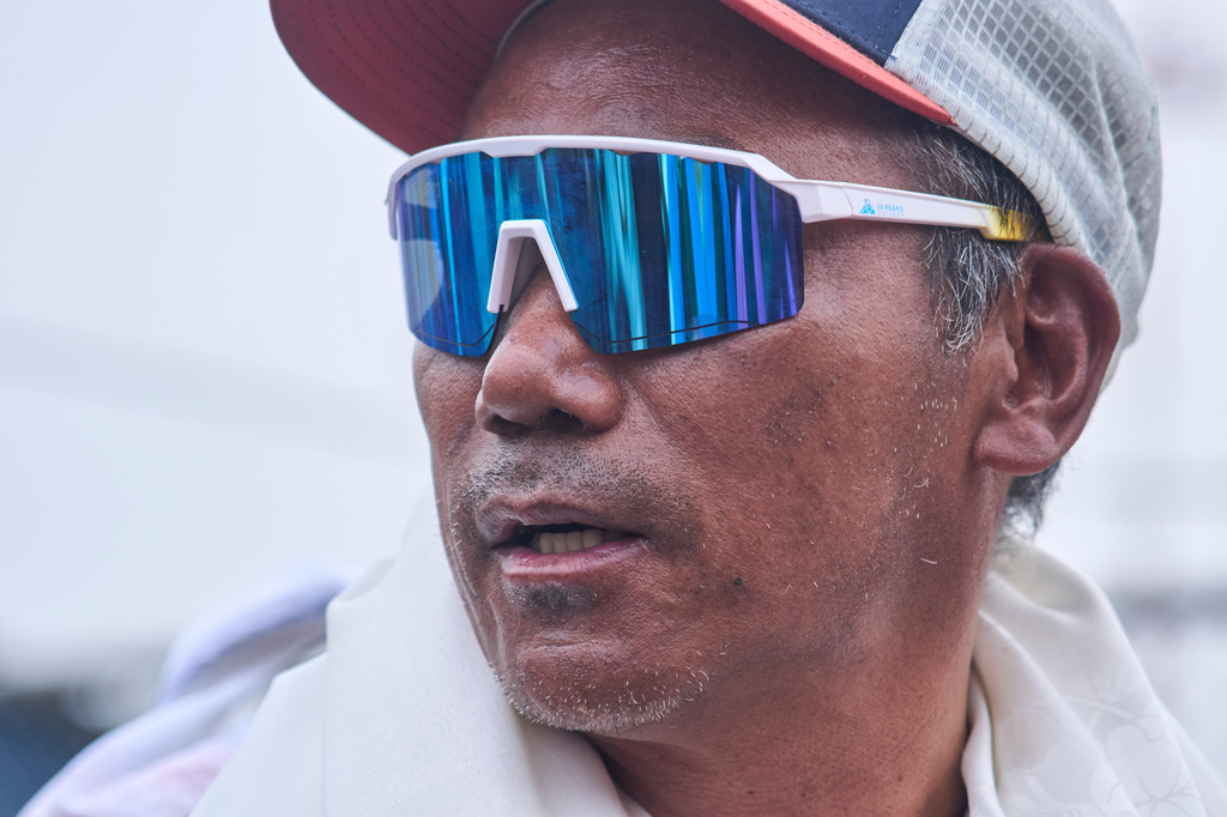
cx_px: 614
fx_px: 5349
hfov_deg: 13.1
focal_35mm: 157
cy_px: 408
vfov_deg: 8.7
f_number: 4
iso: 400
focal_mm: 105
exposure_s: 1/1600
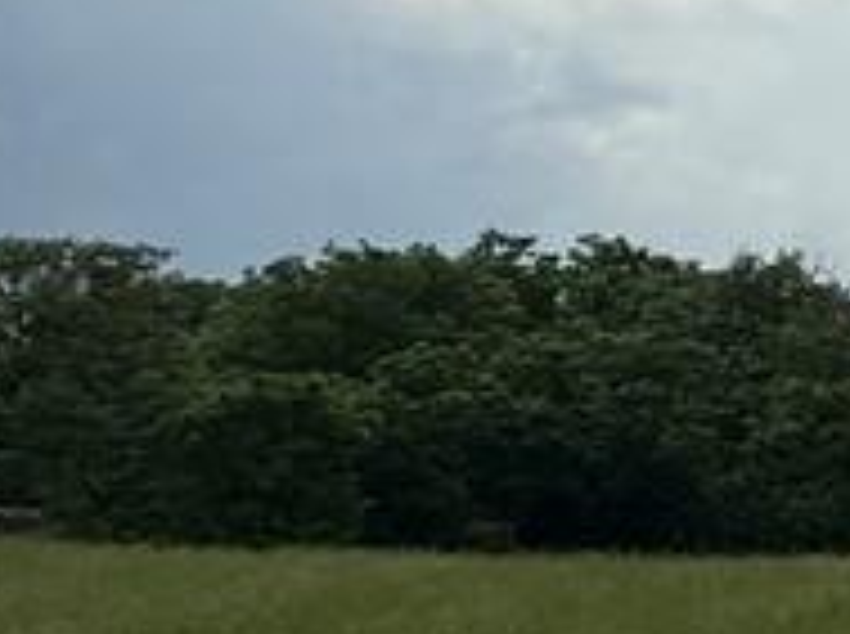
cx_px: 2271
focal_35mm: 76
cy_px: 157
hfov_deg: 13.3
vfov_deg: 19.2
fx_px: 1863
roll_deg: -0.5
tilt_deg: +9.3
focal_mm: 2.22
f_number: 2.2
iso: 50
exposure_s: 1/6173
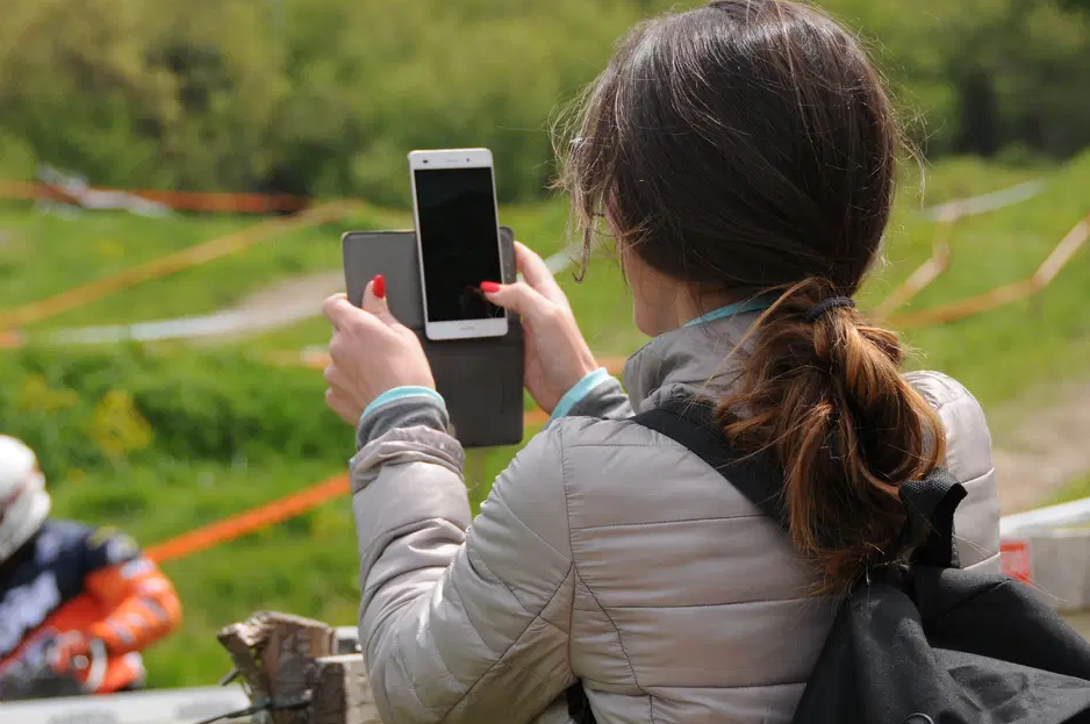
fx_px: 3599
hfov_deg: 17.2
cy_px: 405
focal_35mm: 119
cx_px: 509
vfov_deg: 11.5
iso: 200
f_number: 4.8
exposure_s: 1/800
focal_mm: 62
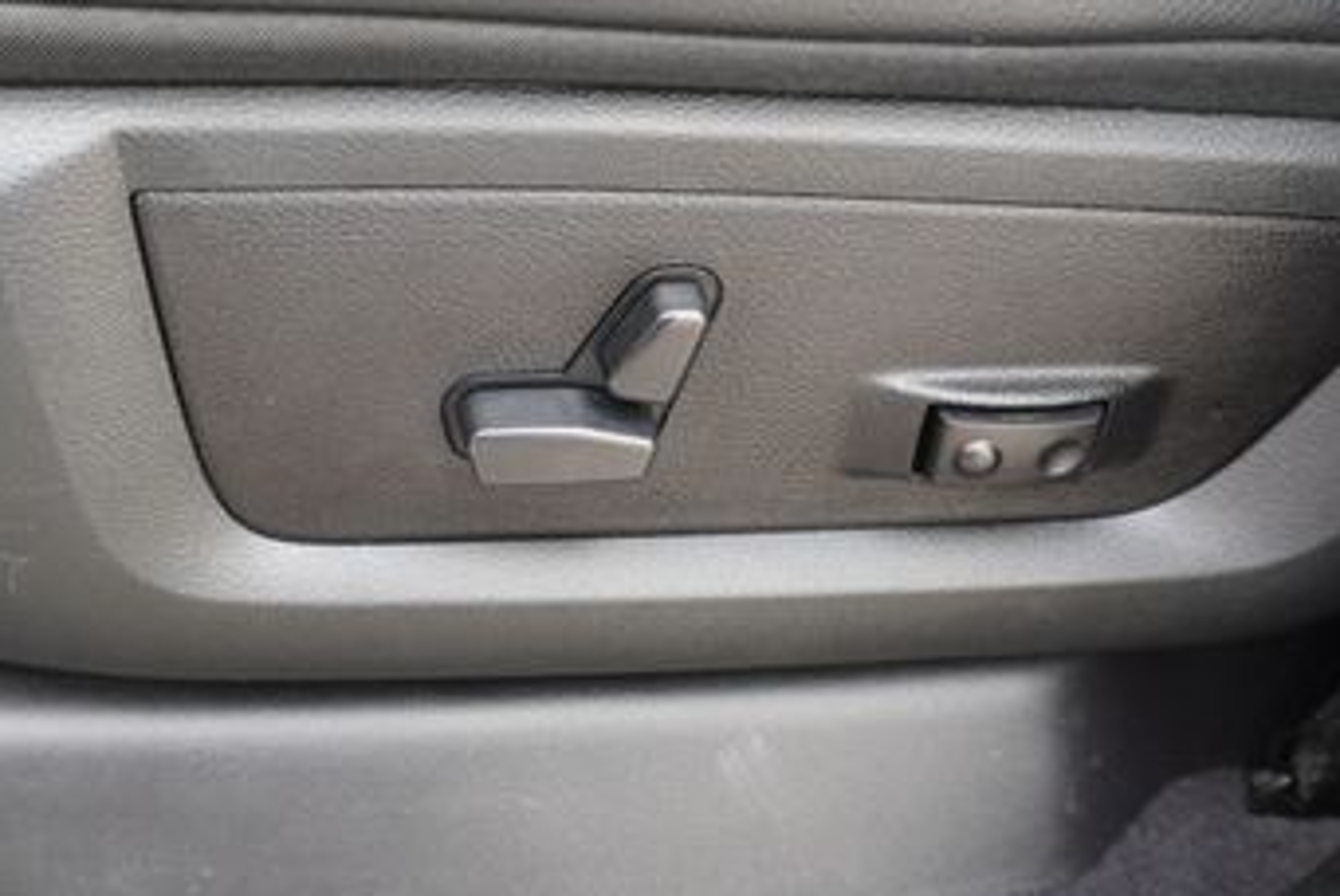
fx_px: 1676
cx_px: 468
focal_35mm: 45
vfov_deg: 29.7
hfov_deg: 43.1
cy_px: 303
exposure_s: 1/60
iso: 250
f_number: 4
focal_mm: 16
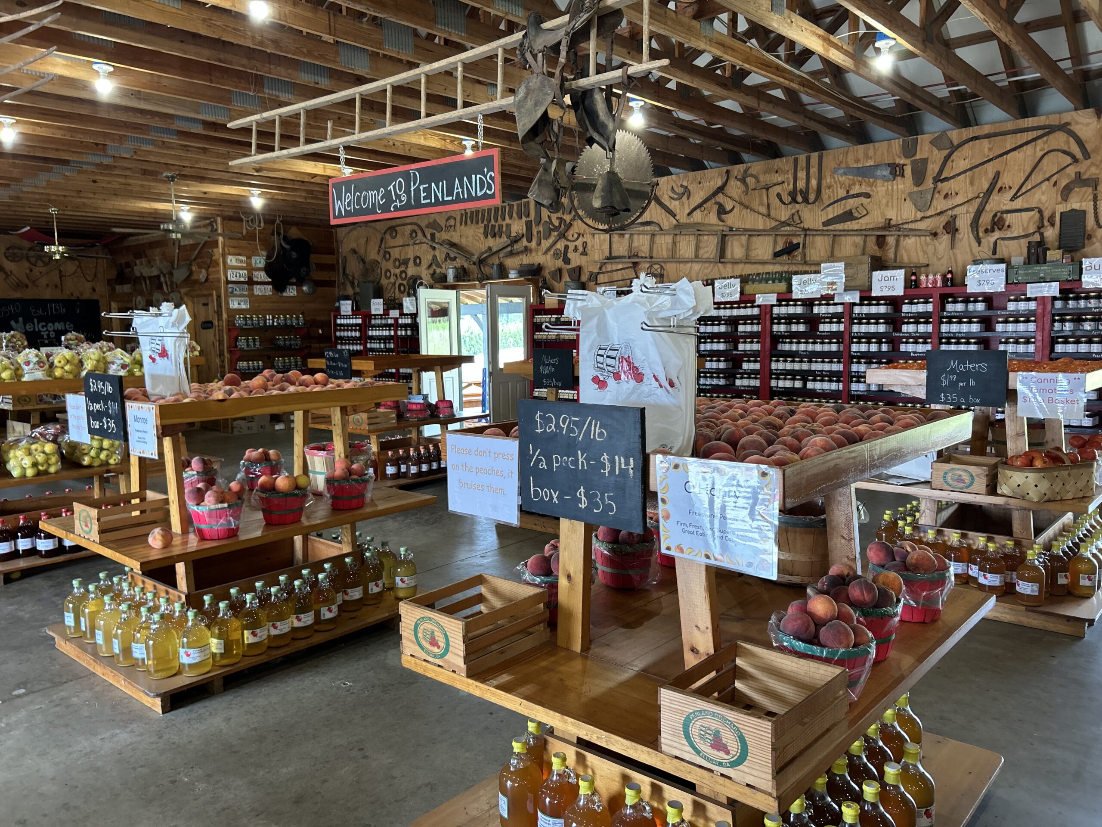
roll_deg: +2.4
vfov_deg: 53.1
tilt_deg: -6.2
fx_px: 828
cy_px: 414
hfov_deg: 67.3
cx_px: 551
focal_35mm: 26
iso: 100
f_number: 1.5
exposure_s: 1/60
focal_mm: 5.7
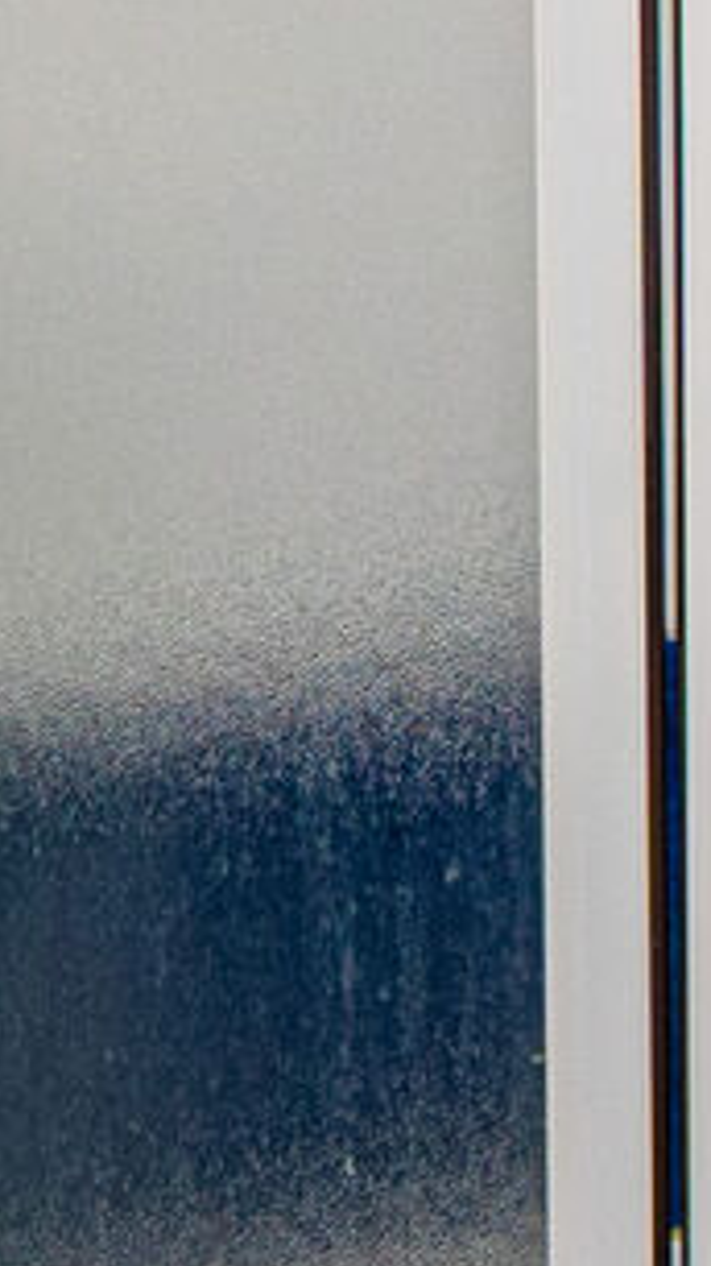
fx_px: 4829
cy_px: -254
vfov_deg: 14.4
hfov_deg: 8.4
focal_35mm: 144
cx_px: 327
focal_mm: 10
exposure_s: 1/30
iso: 100
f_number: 4.5
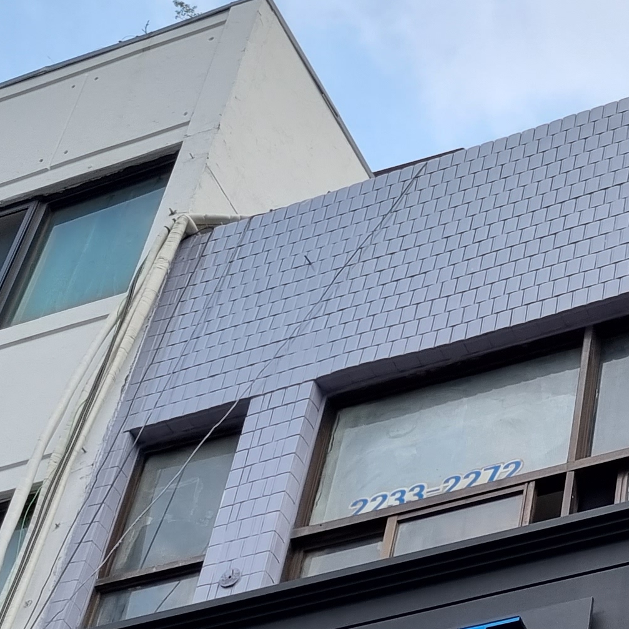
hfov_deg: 18.1
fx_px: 1891
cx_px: 706
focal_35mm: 92
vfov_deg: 17.6
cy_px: 833
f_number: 1.8
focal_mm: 5.4
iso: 50
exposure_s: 1/796
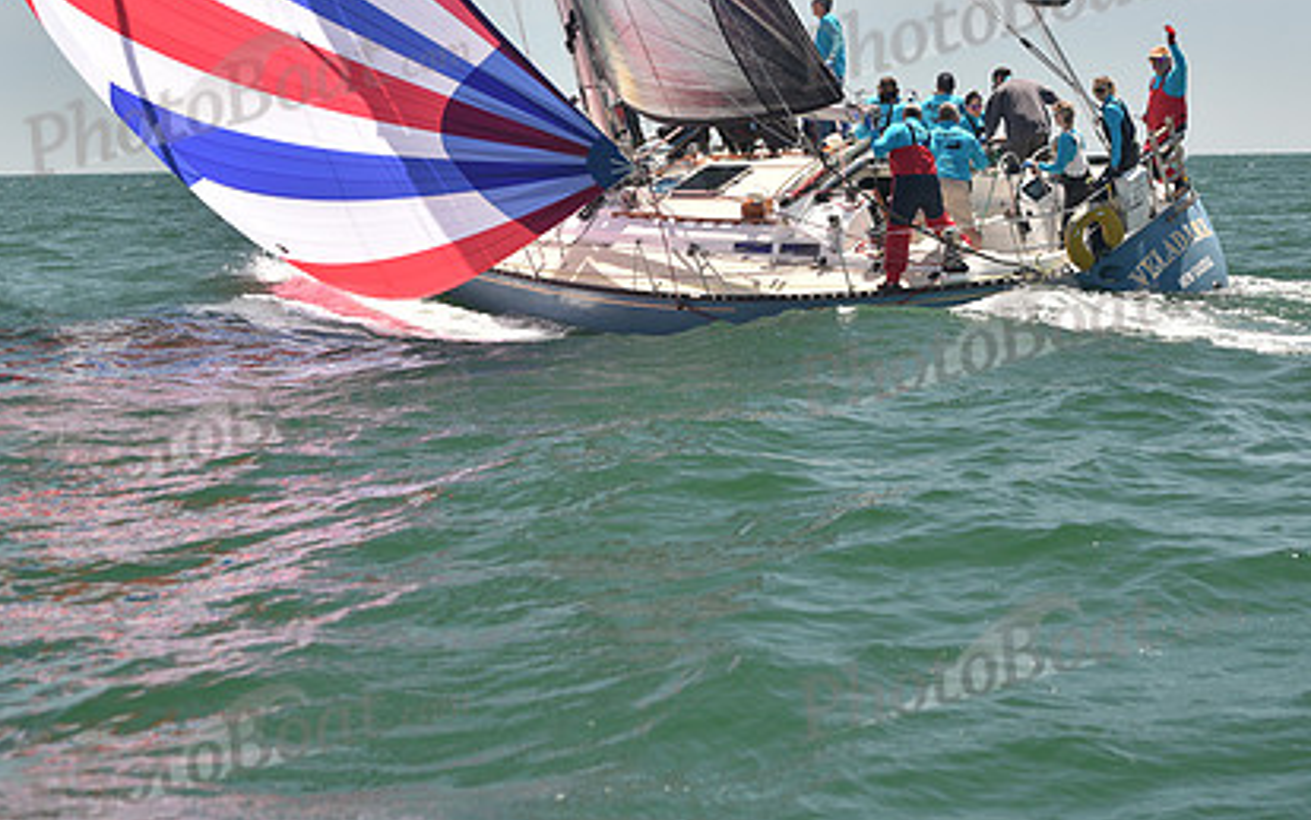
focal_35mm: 100
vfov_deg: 13.1
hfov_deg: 20.8
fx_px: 3574
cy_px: 217
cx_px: 636
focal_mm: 70
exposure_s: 1/800
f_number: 4.5
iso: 250
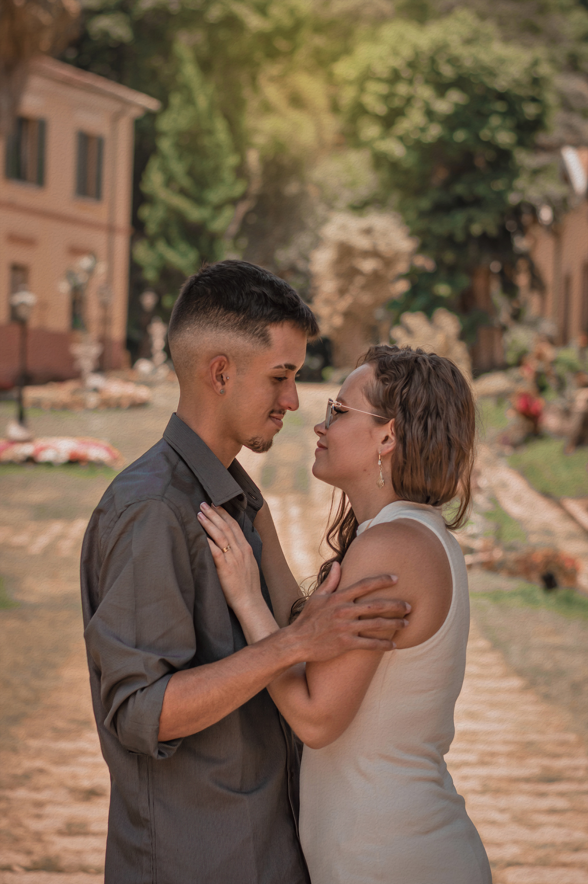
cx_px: 294
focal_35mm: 75
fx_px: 1841
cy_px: 442
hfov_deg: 18.1
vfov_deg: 27.0
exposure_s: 1/1000
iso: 100
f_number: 2.8
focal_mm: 50
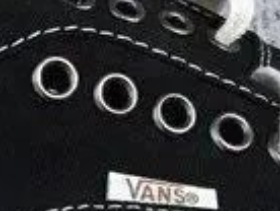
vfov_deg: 7.2
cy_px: 389
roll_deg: +0.9
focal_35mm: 202
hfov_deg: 9.8
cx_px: 99
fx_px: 1637
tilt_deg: -21.5
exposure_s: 1/323
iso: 25
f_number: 2.4
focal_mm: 3.3
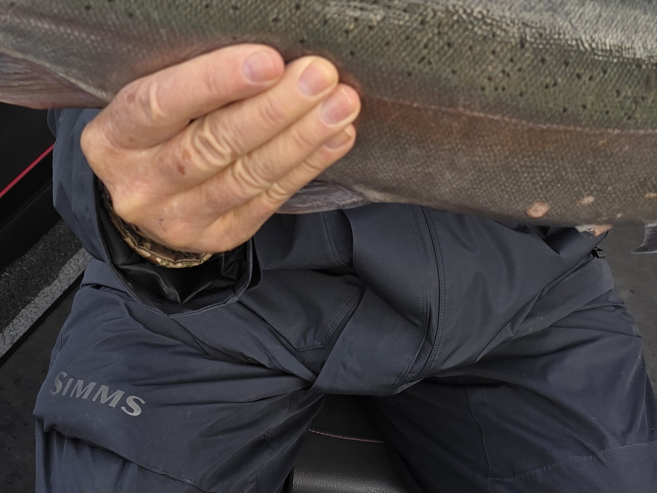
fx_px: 1082
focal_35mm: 57
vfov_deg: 24.2
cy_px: -26
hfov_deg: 33.7
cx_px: 383
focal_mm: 6.3
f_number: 1.7
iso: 20
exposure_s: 1/180
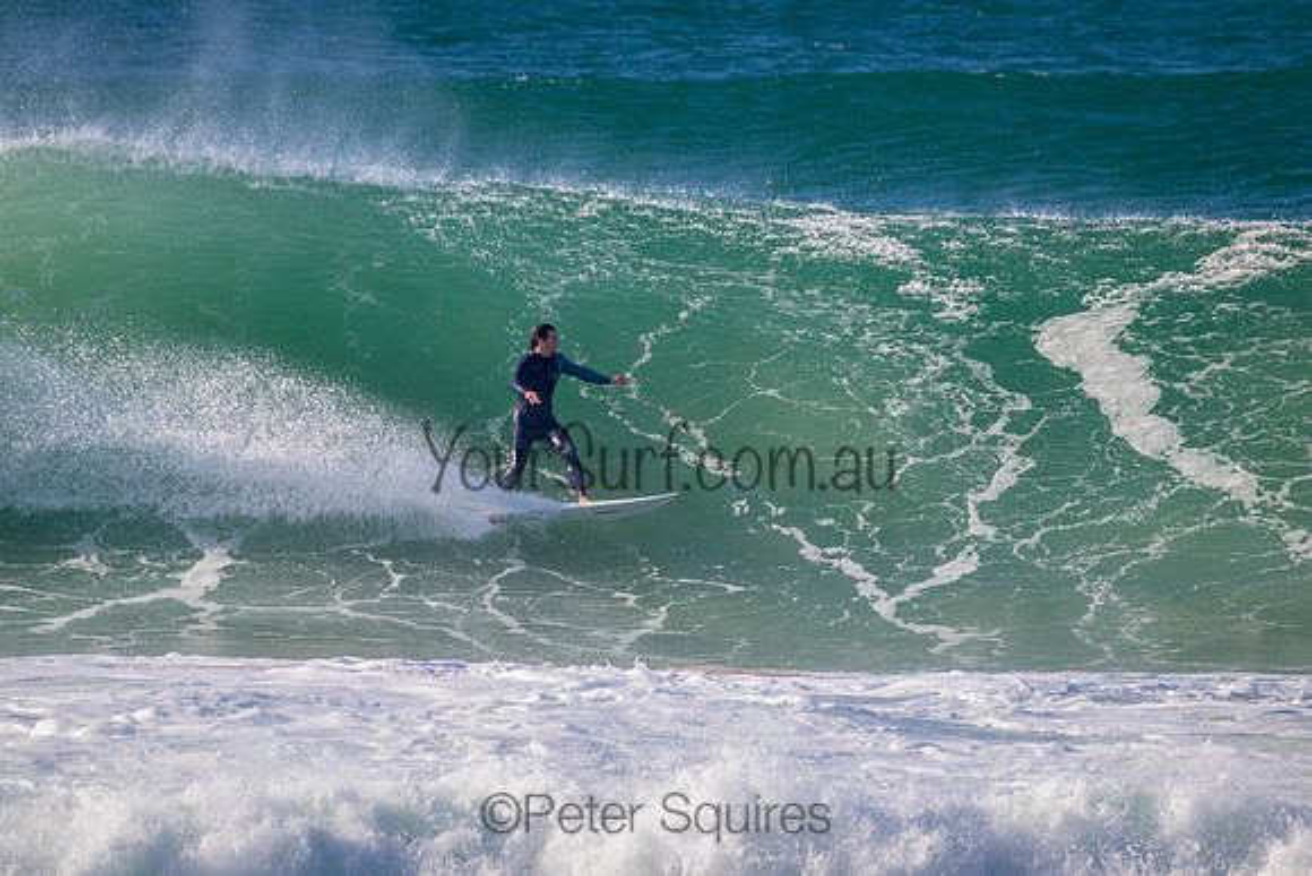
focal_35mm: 800
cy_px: 438
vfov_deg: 1.7
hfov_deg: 2.6
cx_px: 656
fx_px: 29161
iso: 2000
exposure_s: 1/2000
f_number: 11
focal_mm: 800
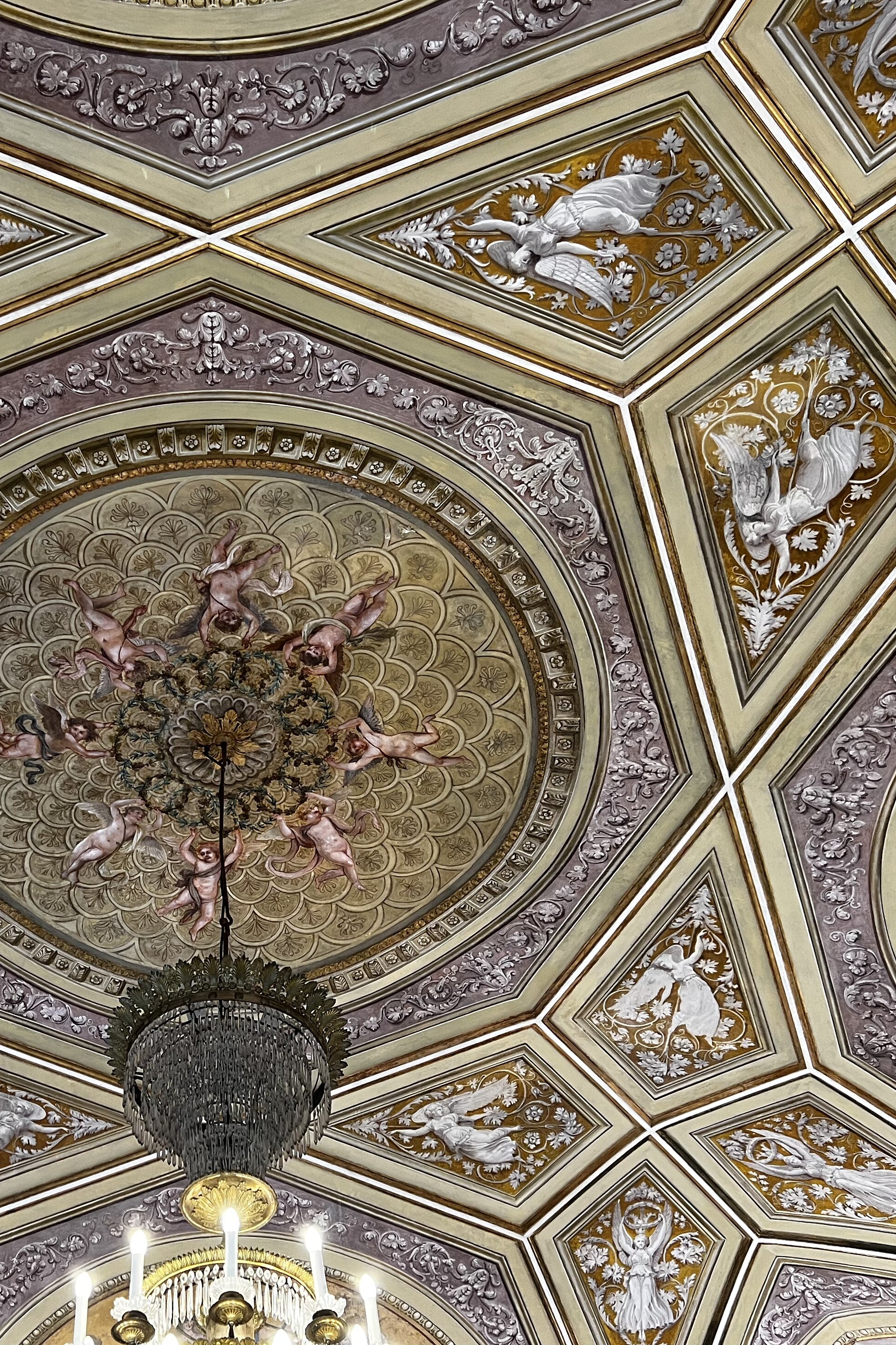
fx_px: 1381
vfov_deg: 51.9
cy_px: 688
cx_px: 232
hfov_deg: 35.2
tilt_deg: +57.2
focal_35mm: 37
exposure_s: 1/50
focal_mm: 5.7
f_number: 1.5
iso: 80
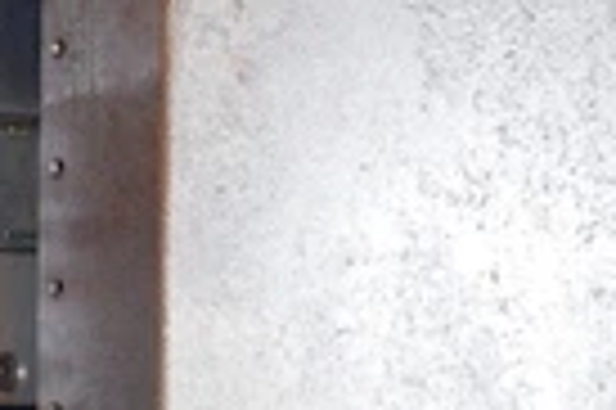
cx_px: -184
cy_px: 113
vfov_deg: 5.7
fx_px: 4110
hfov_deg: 8.5
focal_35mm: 240
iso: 400
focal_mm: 55
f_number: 5.6
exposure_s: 1/60
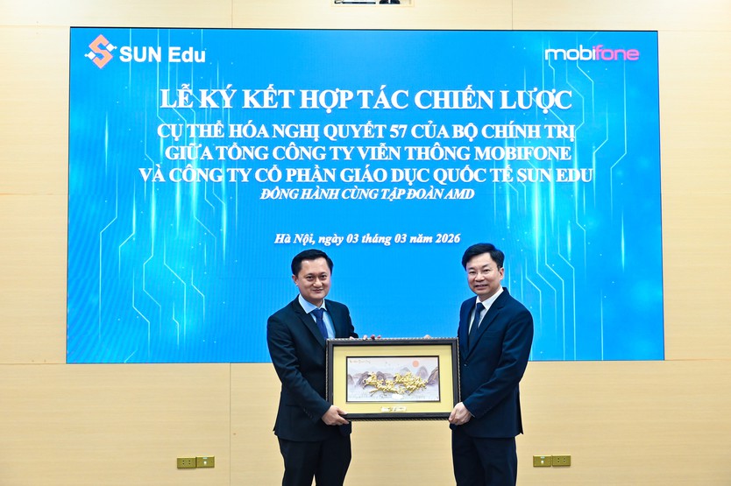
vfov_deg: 31.2
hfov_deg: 45.5
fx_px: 873
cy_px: 243
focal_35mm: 43
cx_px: 366
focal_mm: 43
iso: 1600
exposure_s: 1/60
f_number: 5.3
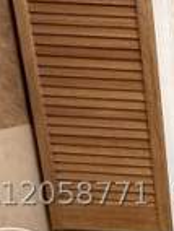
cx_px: 363
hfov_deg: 16.6
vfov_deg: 29.8
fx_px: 421
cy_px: 194
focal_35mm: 63
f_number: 2.2
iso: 500
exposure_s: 1/60
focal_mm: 2.22
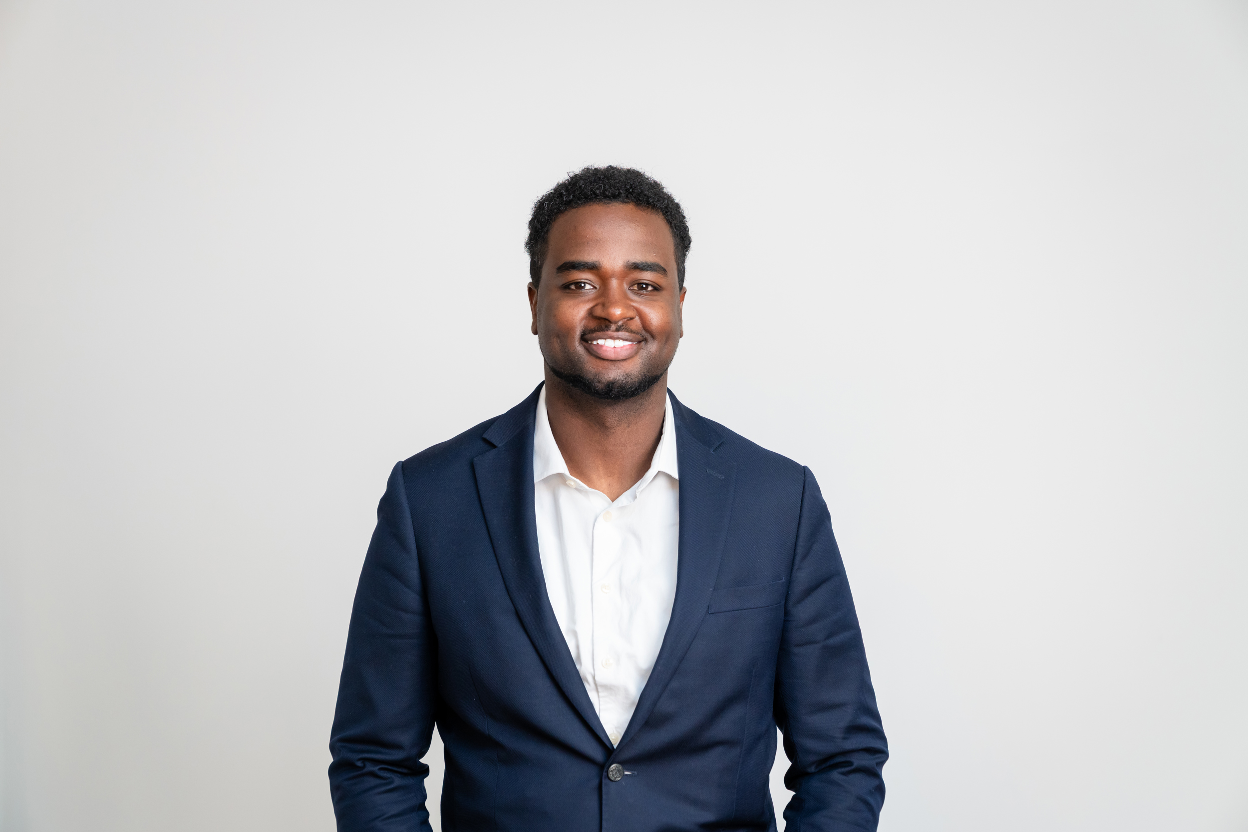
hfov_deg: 28.3
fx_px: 2479
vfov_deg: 19.1
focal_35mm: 72
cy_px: 416
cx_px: 624
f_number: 4.5
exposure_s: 1/125
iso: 1250
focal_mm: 70
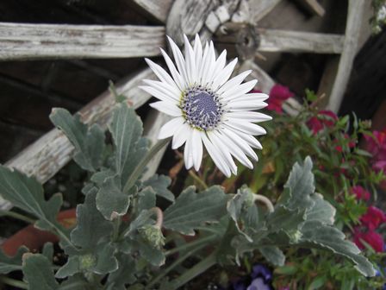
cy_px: 145
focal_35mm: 28
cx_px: 193
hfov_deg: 63.4
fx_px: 312
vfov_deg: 49.7
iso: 50
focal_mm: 4.9
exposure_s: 1/250
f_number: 2.6
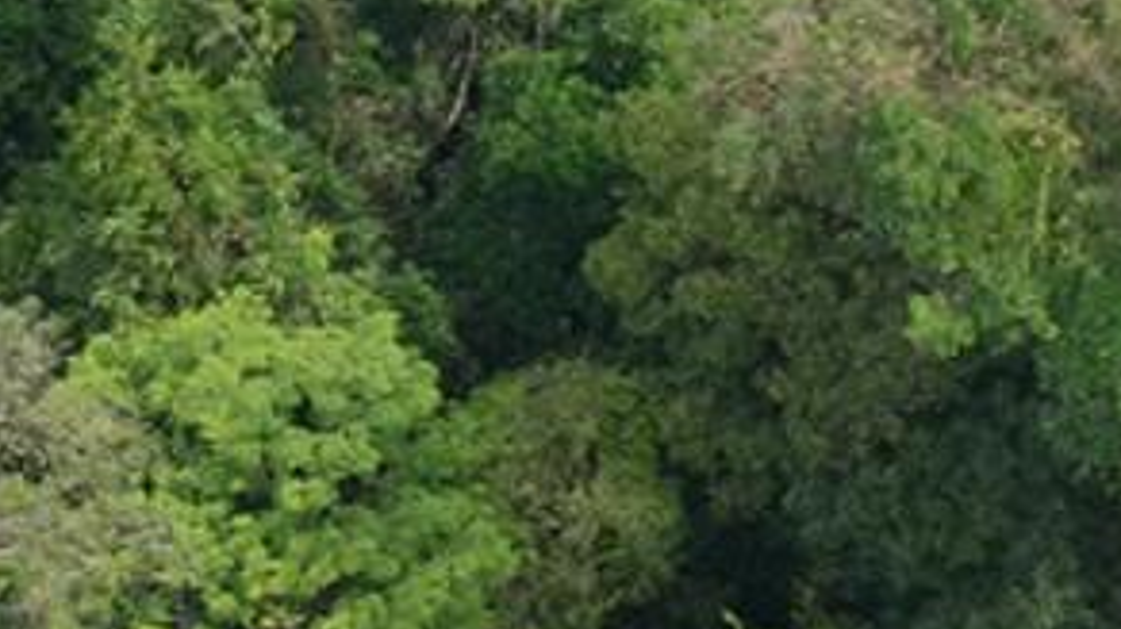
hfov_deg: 5.6
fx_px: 11499
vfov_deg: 3.1
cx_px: 1278
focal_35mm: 387
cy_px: -884
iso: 250
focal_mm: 50
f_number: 7.1
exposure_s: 1/320
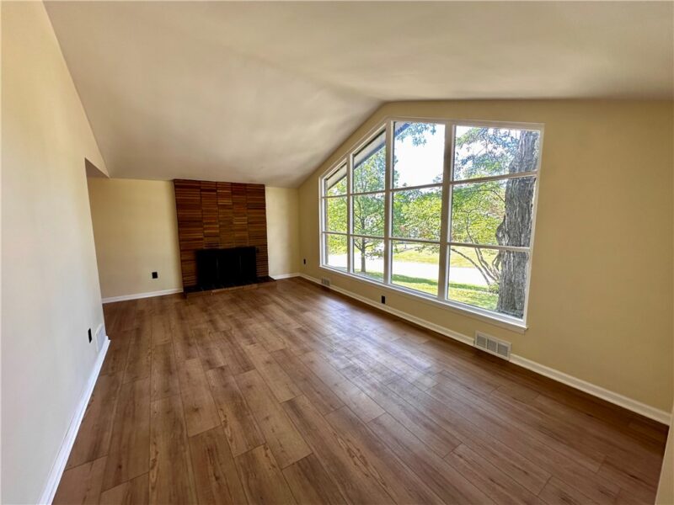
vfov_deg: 85.7
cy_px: 252
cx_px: 337
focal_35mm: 14
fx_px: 273
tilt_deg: -7.4
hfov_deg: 102.1
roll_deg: +0.0
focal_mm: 2.22
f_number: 2.2
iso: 80
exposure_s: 1/99
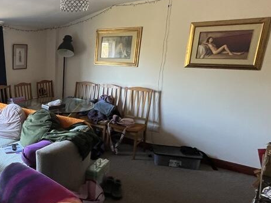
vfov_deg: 48.1
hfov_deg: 54.4
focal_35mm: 29
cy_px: 114
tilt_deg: -14.2
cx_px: 31
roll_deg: +0.6
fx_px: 227
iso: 250
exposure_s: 1/73
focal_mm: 1.57
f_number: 1.8
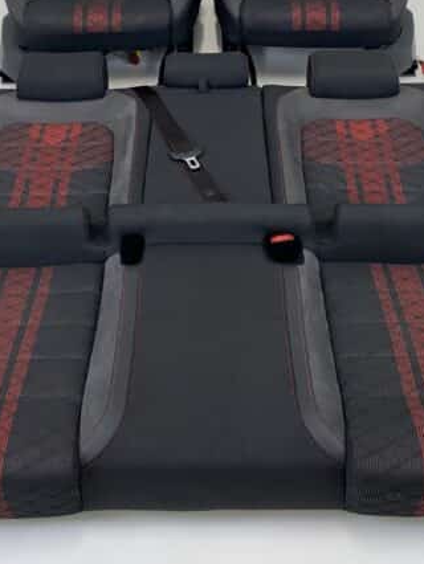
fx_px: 848
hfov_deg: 28.1
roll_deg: +0.2
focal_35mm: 52
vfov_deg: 35.3
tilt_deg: -31.8
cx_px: 209
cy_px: 91
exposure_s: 1/47
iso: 40
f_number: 1.8
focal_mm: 4.25
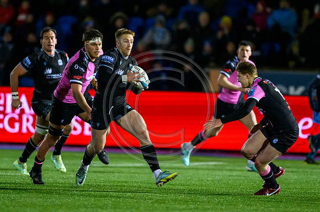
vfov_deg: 2.3
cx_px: 130
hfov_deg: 3.5
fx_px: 5178
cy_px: 100
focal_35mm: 584
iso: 10000
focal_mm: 400
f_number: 2.8
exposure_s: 1/1600
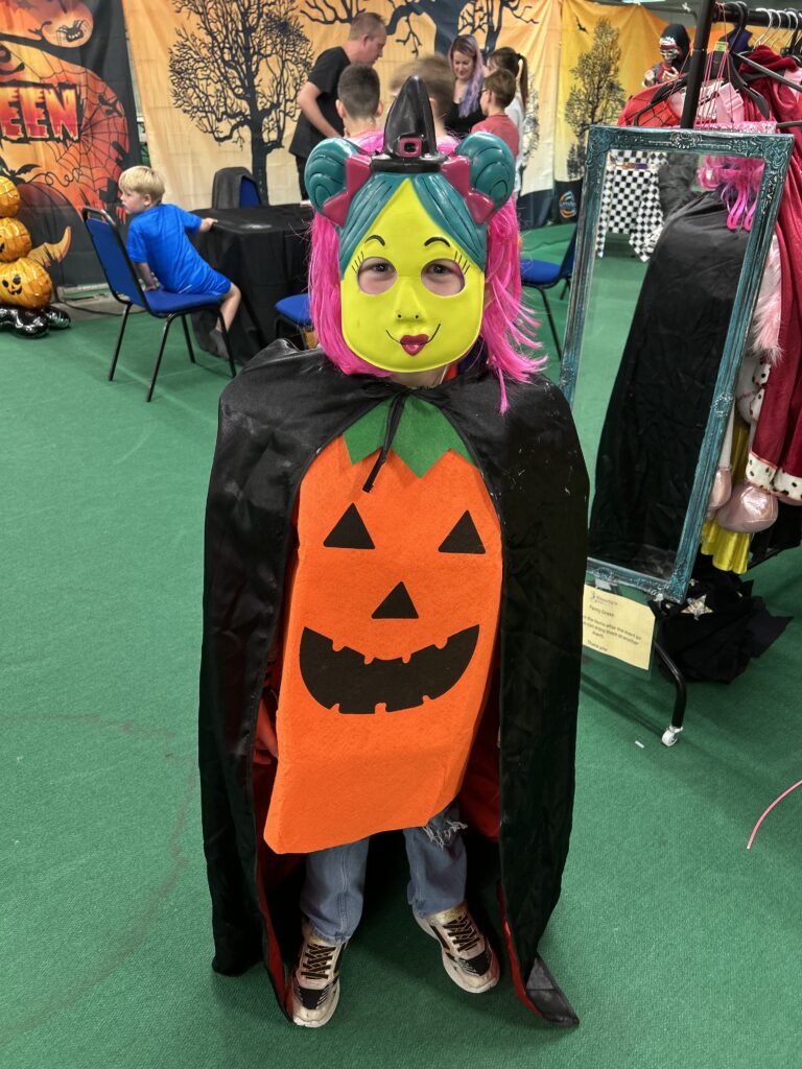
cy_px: 534
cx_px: 401
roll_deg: -1.6
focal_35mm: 26
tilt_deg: -29.3
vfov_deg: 67.3
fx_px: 803
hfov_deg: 53.1
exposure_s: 1/50
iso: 80
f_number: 1.5
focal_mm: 5.7
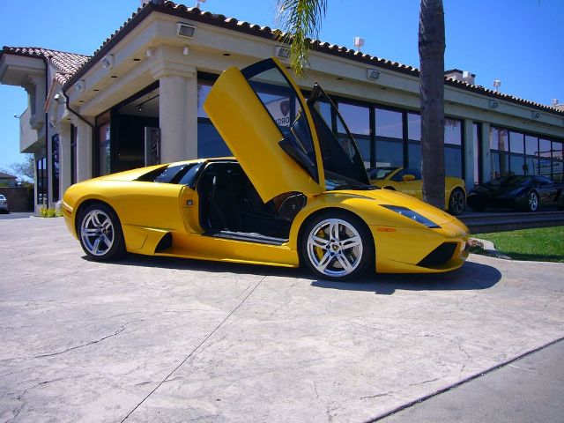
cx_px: 282
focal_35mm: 28
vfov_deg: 49.7
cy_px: 212
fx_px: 456
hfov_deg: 63.4
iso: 80
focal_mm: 4.6
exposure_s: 1/320
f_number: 5.6
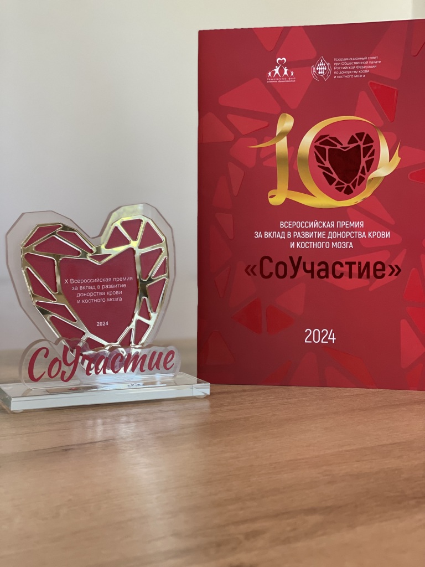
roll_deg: +0.1
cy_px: 284
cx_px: 212
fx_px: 851
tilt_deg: -3.3
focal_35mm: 52
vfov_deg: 36.8
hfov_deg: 28.0
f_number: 2
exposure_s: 1/100
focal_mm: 6
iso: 200
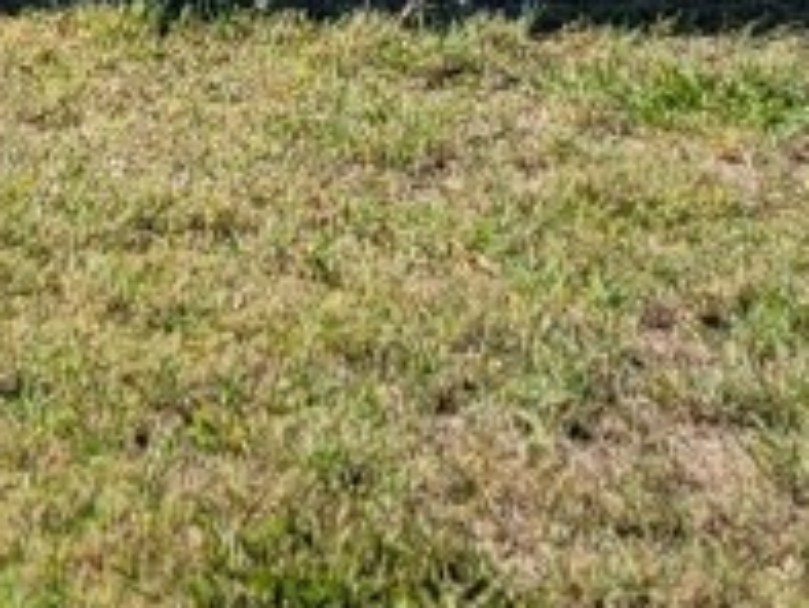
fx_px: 3157
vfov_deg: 9.8
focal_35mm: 135
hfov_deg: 13.9
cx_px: -296
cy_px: -797
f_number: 1.8
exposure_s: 1/2252
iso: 40
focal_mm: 5.4
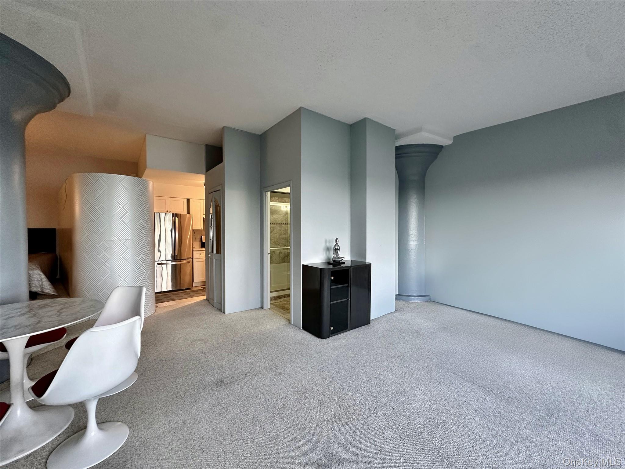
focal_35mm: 14
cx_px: 312
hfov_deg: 102.1
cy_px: 234
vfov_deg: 85.7
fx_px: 253
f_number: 2.2
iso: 250
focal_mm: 2.22
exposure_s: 1/120
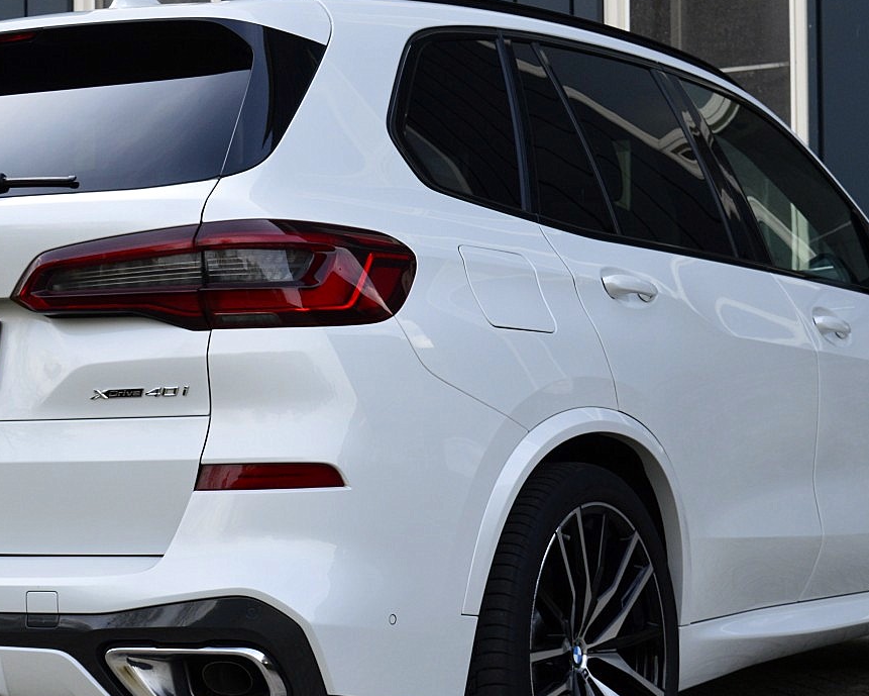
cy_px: 377
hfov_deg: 20.6
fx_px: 2389
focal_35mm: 93
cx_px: 307
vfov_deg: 16.6
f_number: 10
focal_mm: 35
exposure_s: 1/250
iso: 400
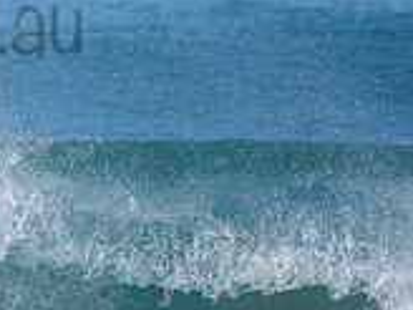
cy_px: -4
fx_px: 20259
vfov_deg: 0.9
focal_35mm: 1698
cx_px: -184
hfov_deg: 1.2
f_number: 5.6
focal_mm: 500
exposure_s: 1/2000
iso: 250
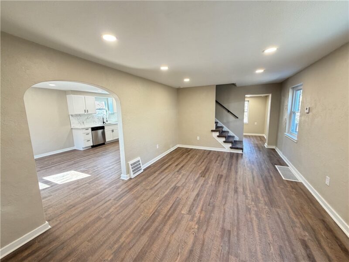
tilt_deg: -8.5
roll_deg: +1.5
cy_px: 131
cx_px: 174
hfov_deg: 102.1
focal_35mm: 14
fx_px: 141
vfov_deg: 85.7
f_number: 2.2
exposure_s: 1/60
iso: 320
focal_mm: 2.22
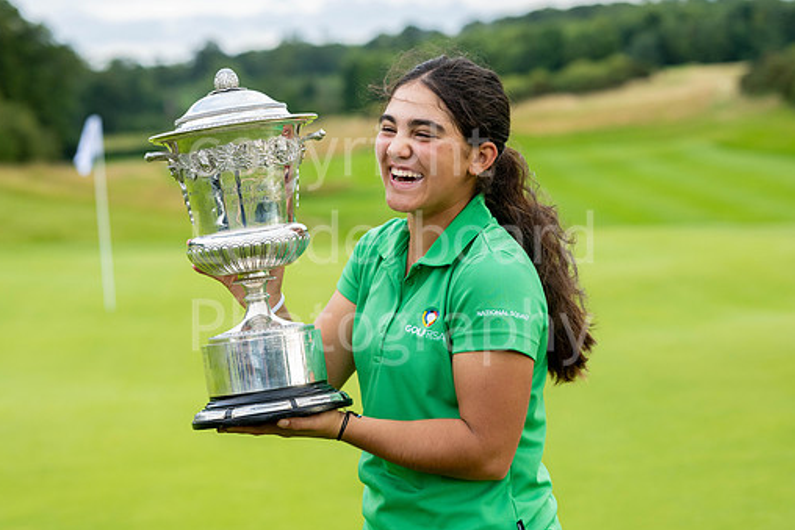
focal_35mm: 97
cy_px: 252
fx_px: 2143
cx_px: 394
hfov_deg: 21.0
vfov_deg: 14.1
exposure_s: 1/320
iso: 400
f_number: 4
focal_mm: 85
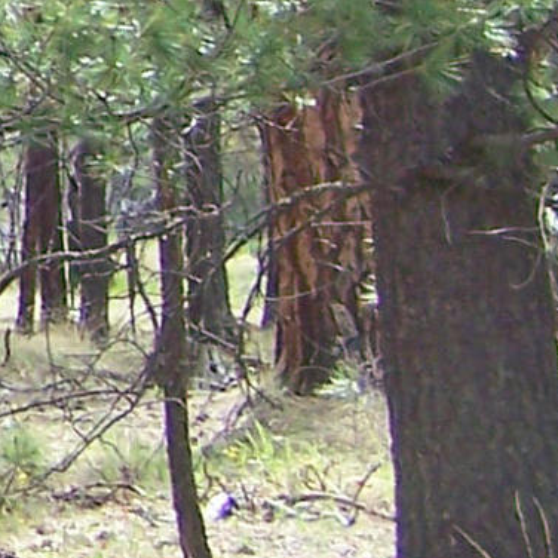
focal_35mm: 268
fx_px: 4888
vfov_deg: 6.4
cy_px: -315
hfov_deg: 5.9
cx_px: -1290
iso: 64
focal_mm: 6.3
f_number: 2.8
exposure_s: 1/100
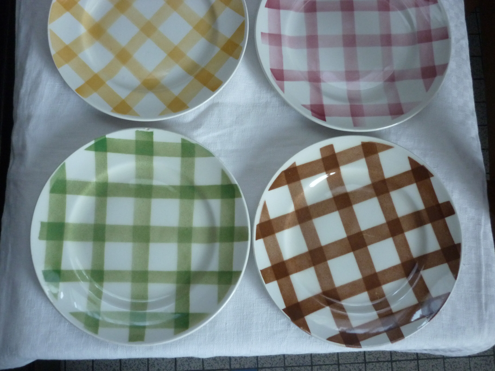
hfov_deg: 55.4
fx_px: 472
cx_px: 248
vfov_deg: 42.9
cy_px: 186
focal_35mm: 33
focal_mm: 5.5
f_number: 2.8
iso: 320
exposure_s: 1/30
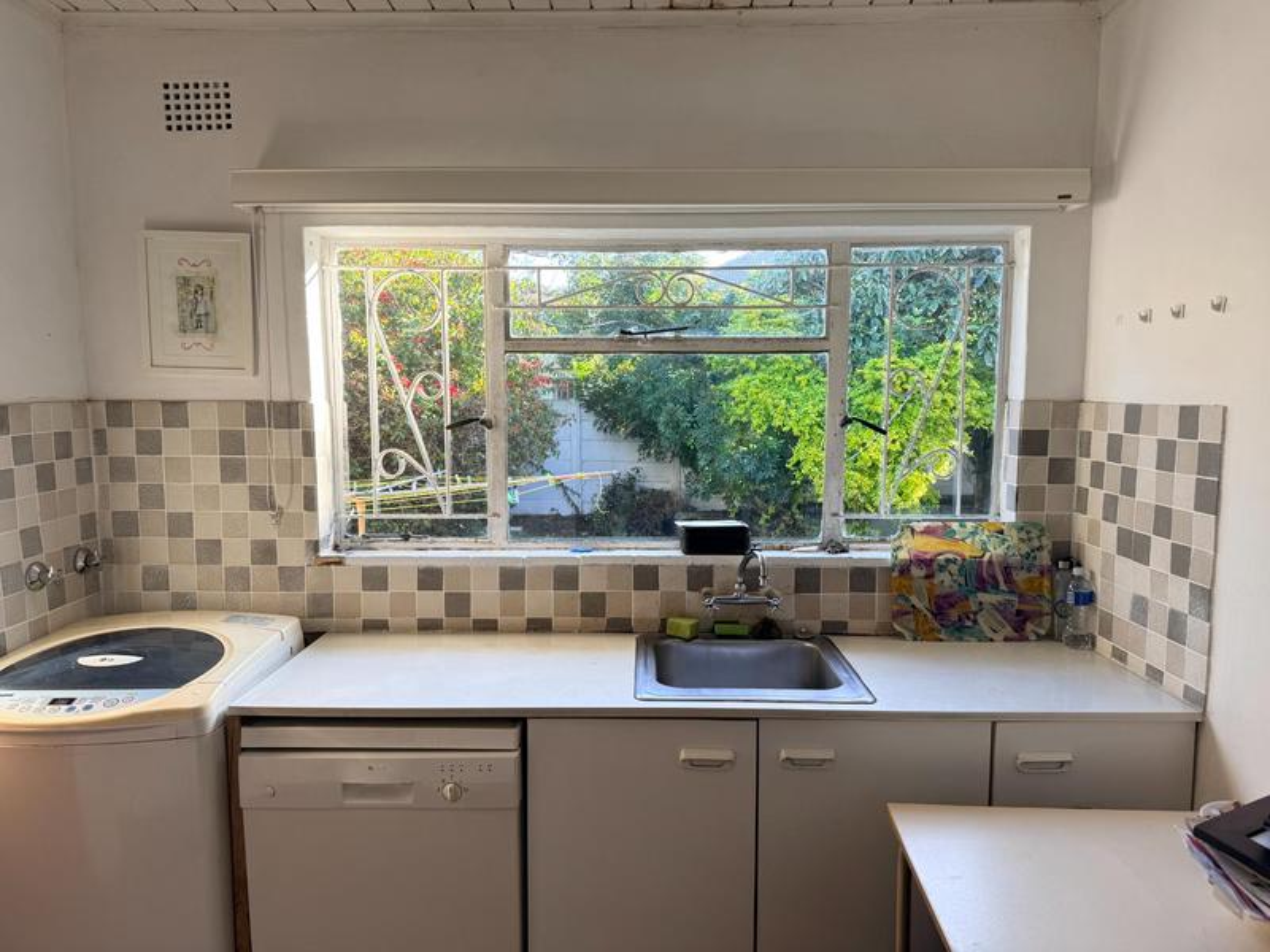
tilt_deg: -6.3
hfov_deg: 71.6
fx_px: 881
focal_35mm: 24
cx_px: 635
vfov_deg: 56.8
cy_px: 476
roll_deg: +0.0
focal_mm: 6.76
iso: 50
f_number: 1.78
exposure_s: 1/130
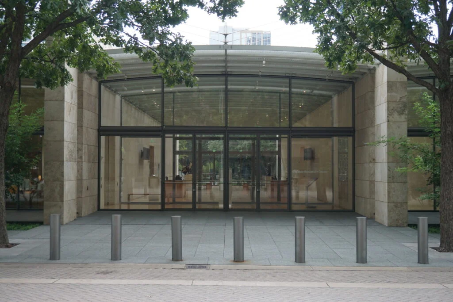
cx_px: 226
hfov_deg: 40.0
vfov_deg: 27.3
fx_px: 623
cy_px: 151
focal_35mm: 50
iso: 500
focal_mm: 33
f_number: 5
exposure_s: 1/160
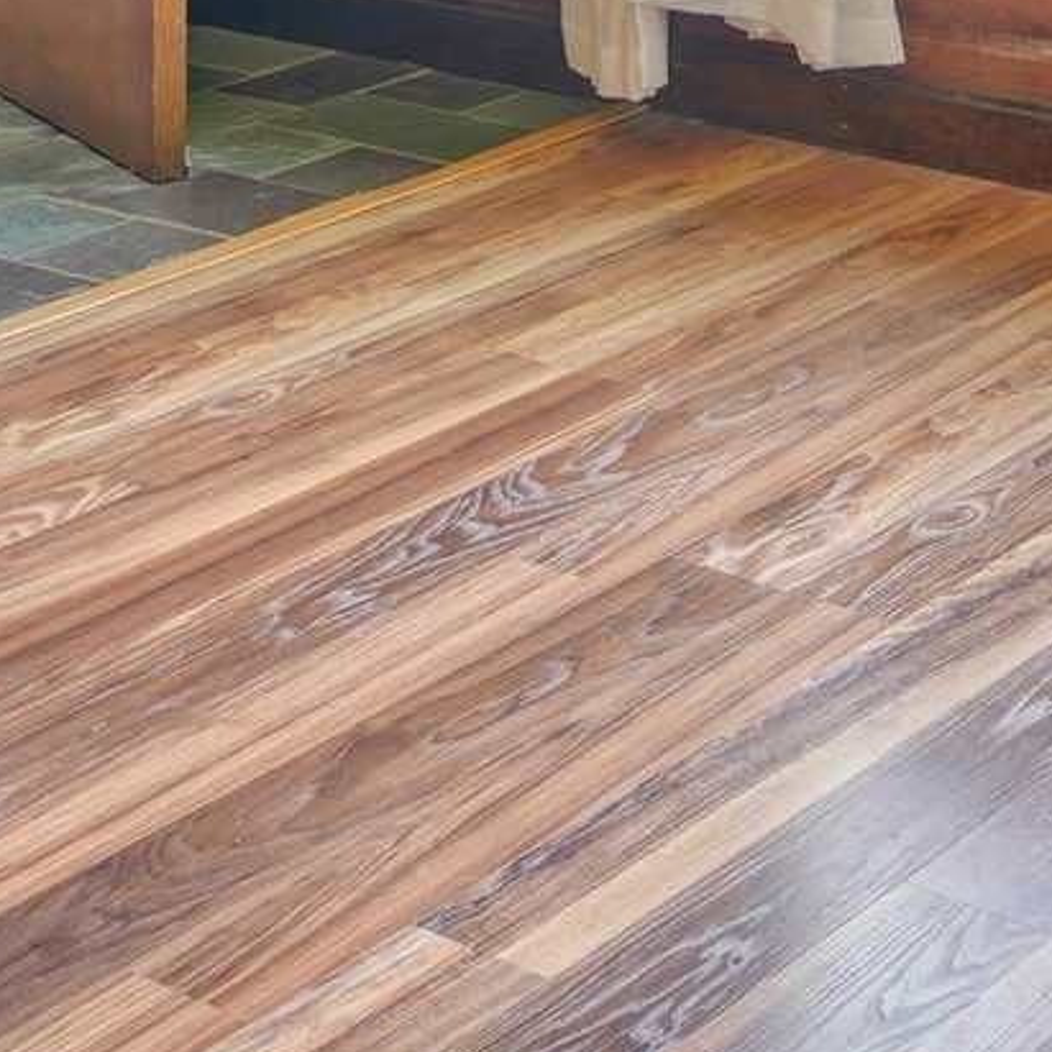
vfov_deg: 17.0
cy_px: -673
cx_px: 1011
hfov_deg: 19.1
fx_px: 3060
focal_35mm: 89
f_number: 8
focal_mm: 14
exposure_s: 1/8
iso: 100
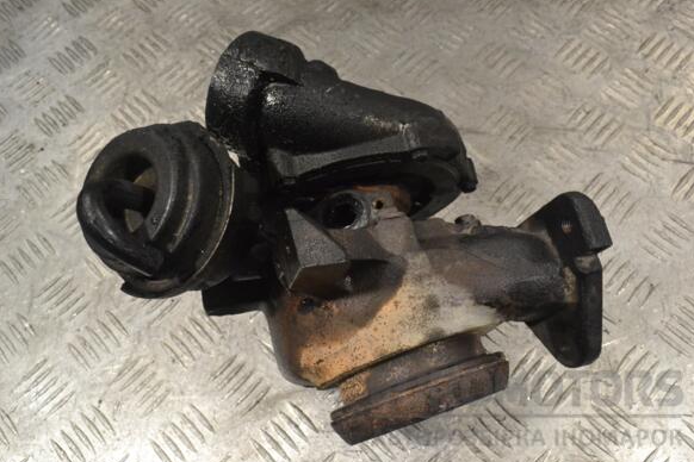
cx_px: 348
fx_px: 655
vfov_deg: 38.9
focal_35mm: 34
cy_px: 230
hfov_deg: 55.8
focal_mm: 22
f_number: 9
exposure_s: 1/320
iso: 3200
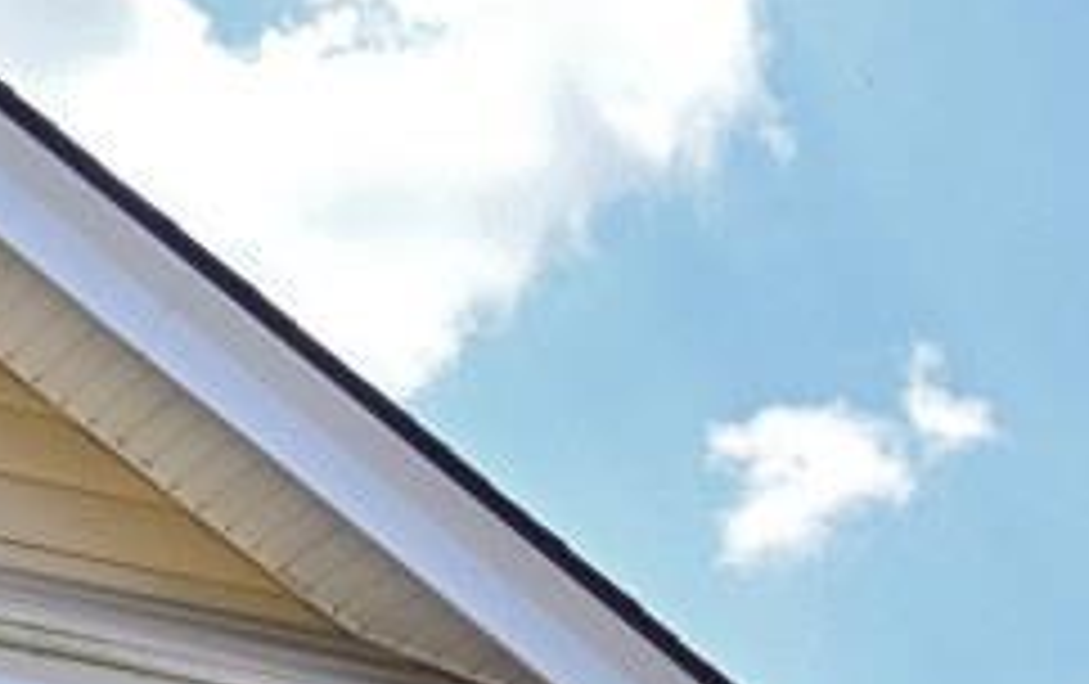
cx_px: -396
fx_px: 4309
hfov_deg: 13.8
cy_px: 1840
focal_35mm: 145
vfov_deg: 8.1
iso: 100
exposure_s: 1/320
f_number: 6.3
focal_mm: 23
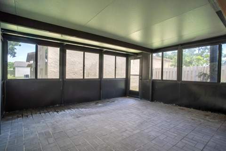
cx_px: 113
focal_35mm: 18
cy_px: 76
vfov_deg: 67.4
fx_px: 113
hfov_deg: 90.0
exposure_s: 1/500
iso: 800
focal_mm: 18
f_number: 10
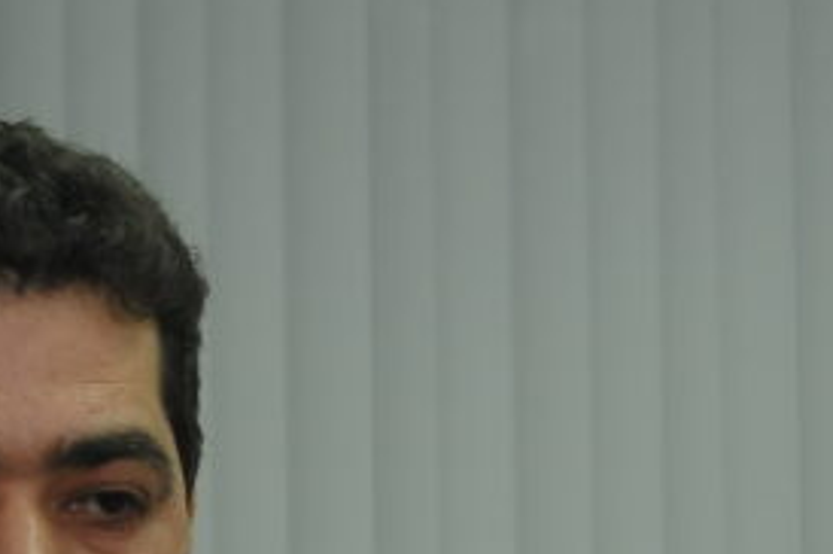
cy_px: 636
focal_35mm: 133
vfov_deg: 10.1
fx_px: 3080
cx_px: 15
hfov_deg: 15.2
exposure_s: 1/60
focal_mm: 35
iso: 800
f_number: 7.1
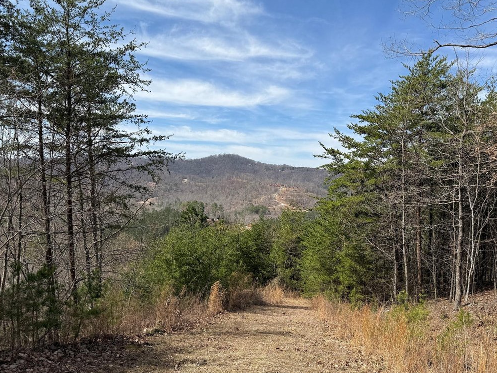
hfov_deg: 61.6
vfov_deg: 48.1
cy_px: 213
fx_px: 416
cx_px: 234
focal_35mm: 29
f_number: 1.78
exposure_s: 1/4167
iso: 80
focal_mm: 6.76
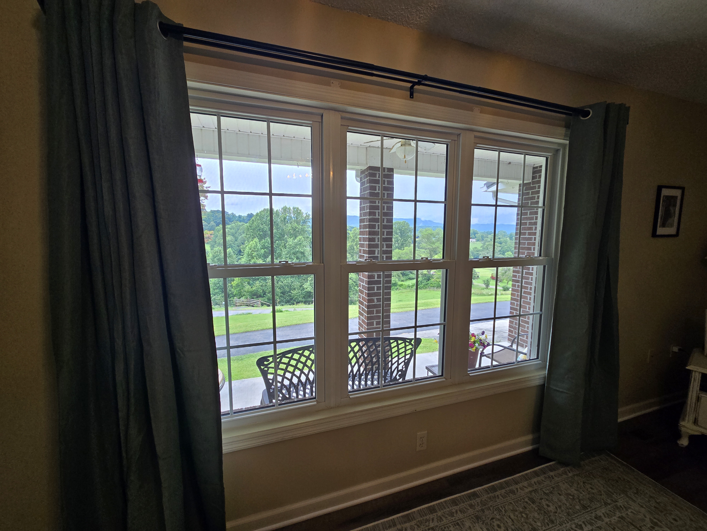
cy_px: 266
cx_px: 354
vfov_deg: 89.9
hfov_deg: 106.2
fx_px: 266
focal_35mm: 13
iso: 80
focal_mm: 2.2
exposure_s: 1/120
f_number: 2.2
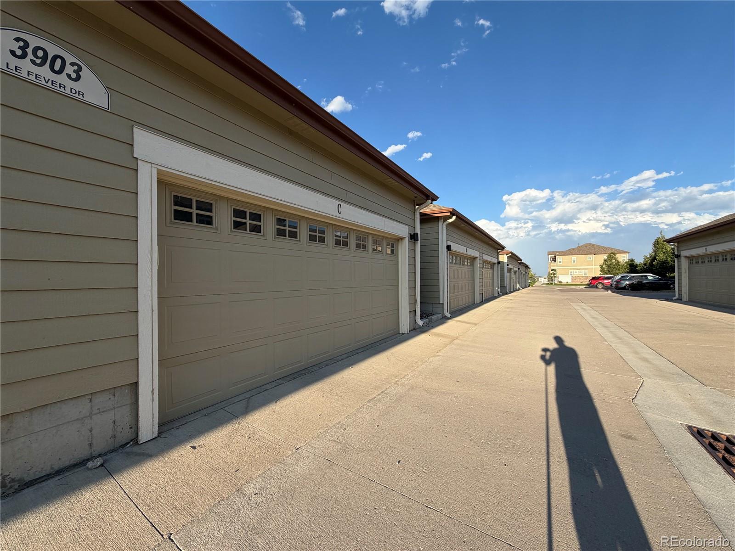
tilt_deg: +1.3
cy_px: 276
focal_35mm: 14
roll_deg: +2.3
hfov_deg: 102.1
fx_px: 297
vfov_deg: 85.7
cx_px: 368
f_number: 2.2
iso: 40
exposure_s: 1/770
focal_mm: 2.22
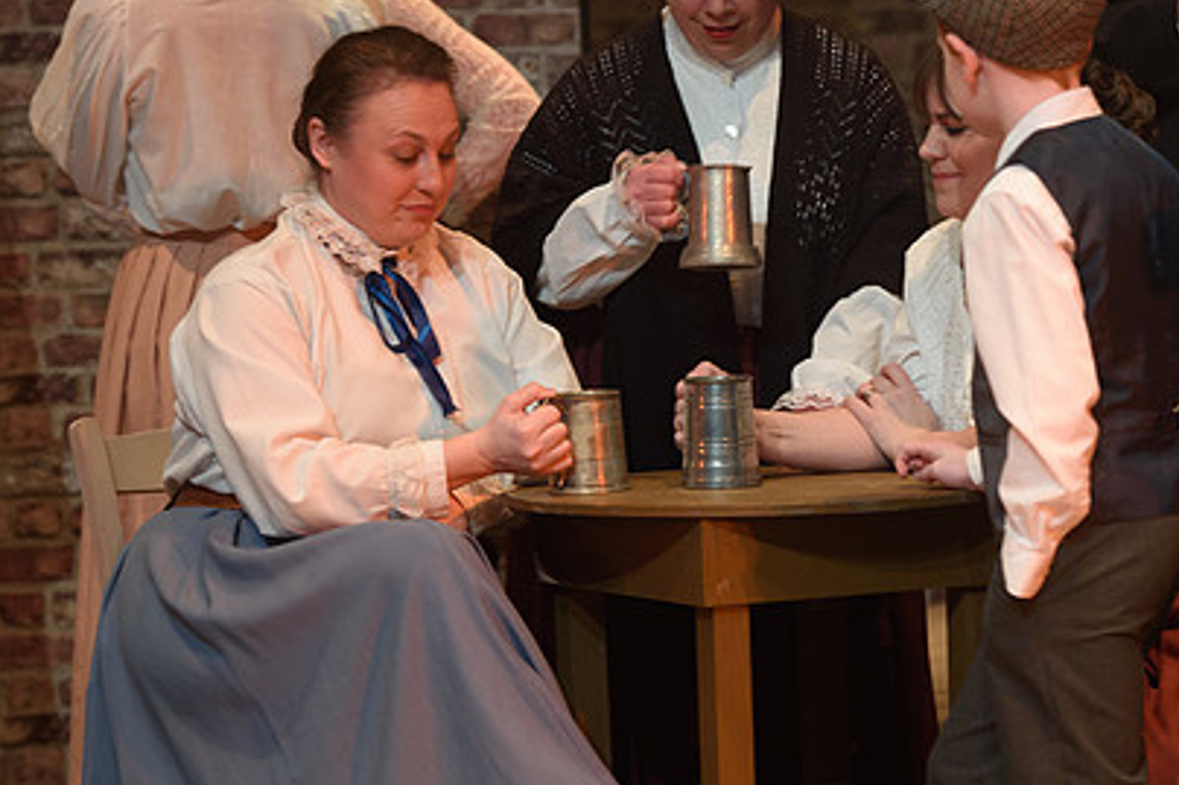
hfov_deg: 13.0
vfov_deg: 8.7
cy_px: 271
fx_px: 5172
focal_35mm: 158
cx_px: 718
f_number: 2.8
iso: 800
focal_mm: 110
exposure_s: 1/100
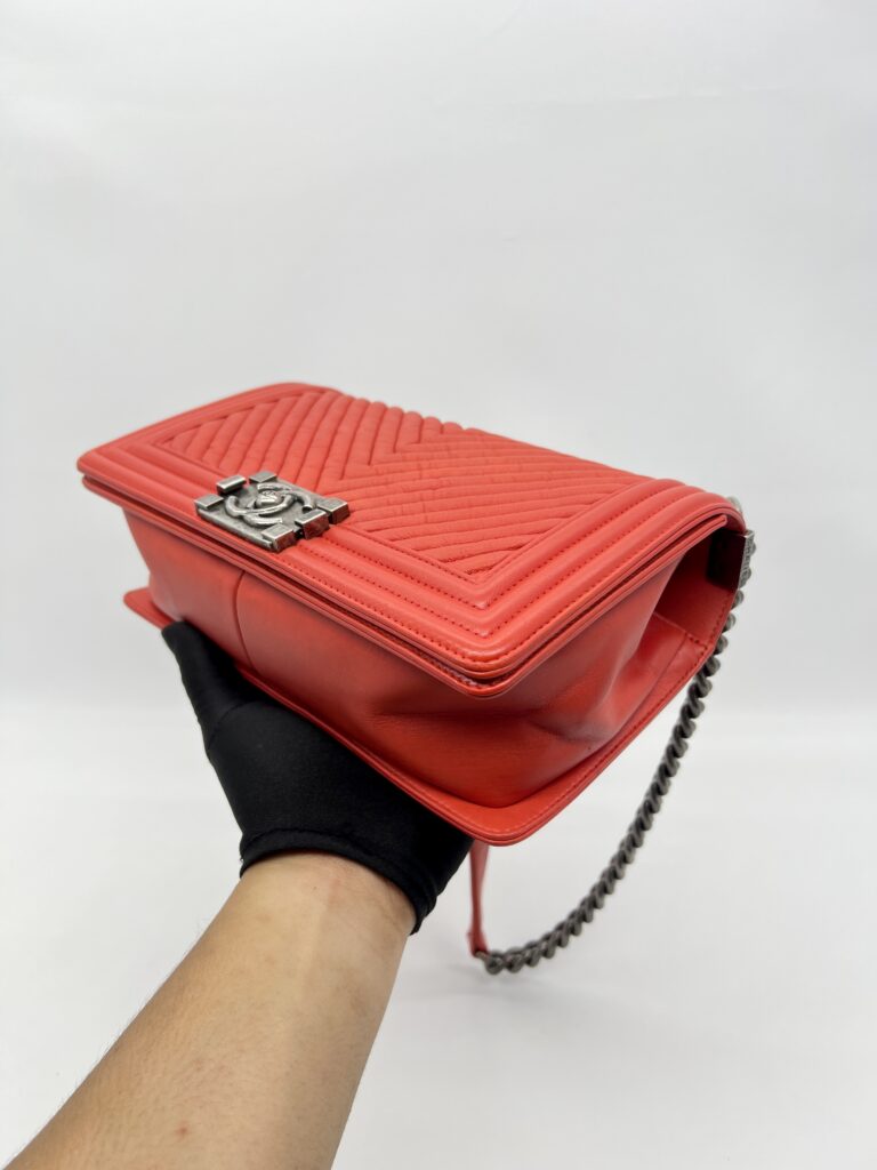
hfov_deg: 53.1
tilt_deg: -25.5
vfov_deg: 67.3
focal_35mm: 26
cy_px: 585
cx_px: 438
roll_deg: +2.0
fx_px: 878
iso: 32
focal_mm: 5.7
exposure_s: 1/100
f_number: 1.5
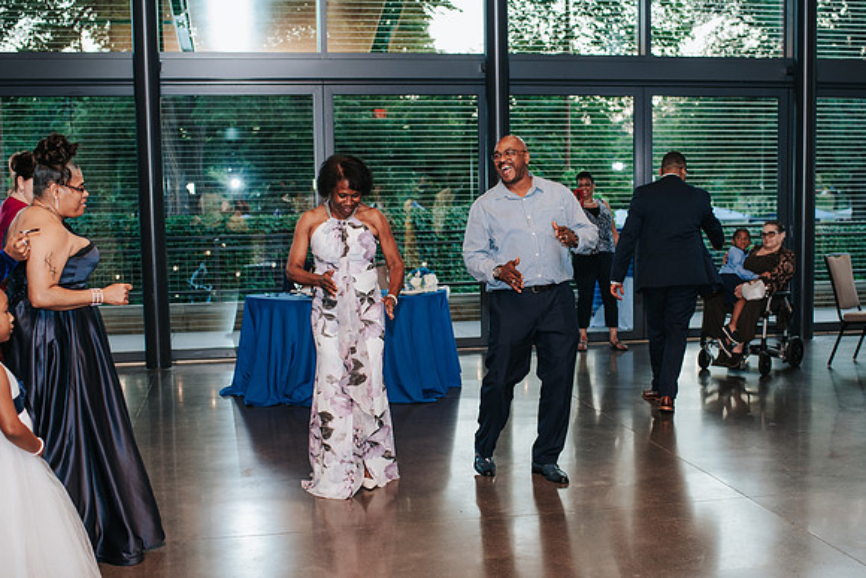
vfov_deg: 28.7
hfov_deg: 41.9
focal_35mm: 47
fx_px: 1129
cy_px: 320
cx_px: 473
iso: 450
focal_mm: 35
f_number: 2.8
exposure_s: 1/160
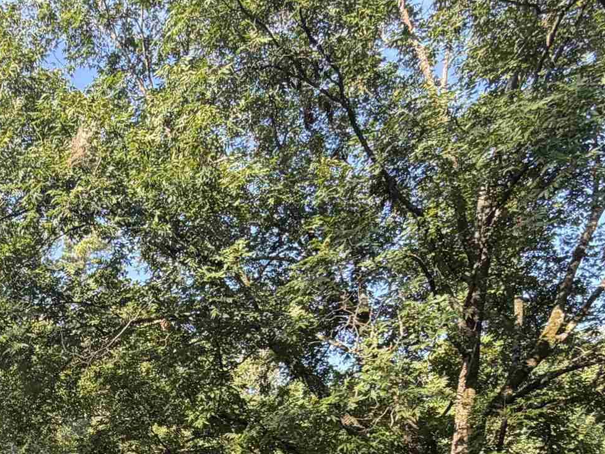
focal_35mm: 44
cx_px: 41
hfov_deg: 39.3
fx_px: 769
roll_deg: +1.8
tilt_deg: -1.0
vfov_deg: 27.9
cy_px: 574
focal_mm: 2.22
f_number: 2.2
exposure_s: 1/131
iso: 50
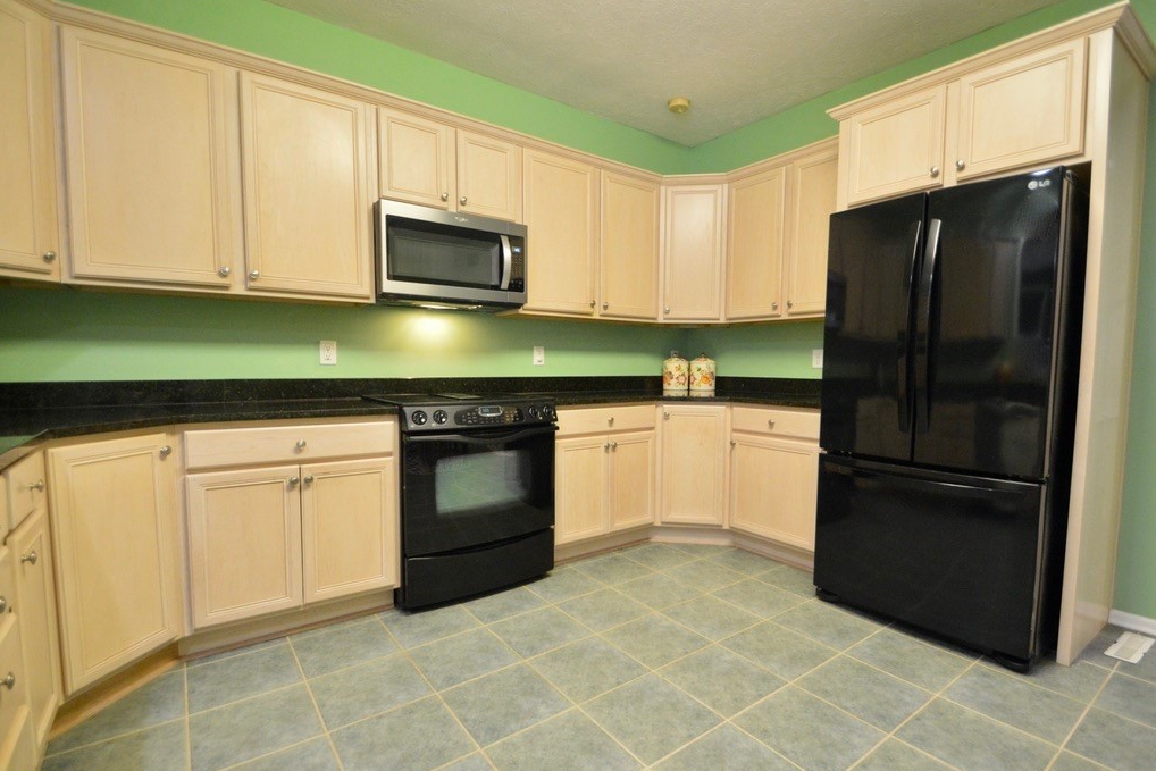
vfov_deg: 73.8
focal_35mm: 16
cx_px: 605
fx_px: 514
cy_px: 395
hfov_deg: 96.7
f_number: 3.5
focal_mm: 10
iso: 1800
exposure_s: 1/60
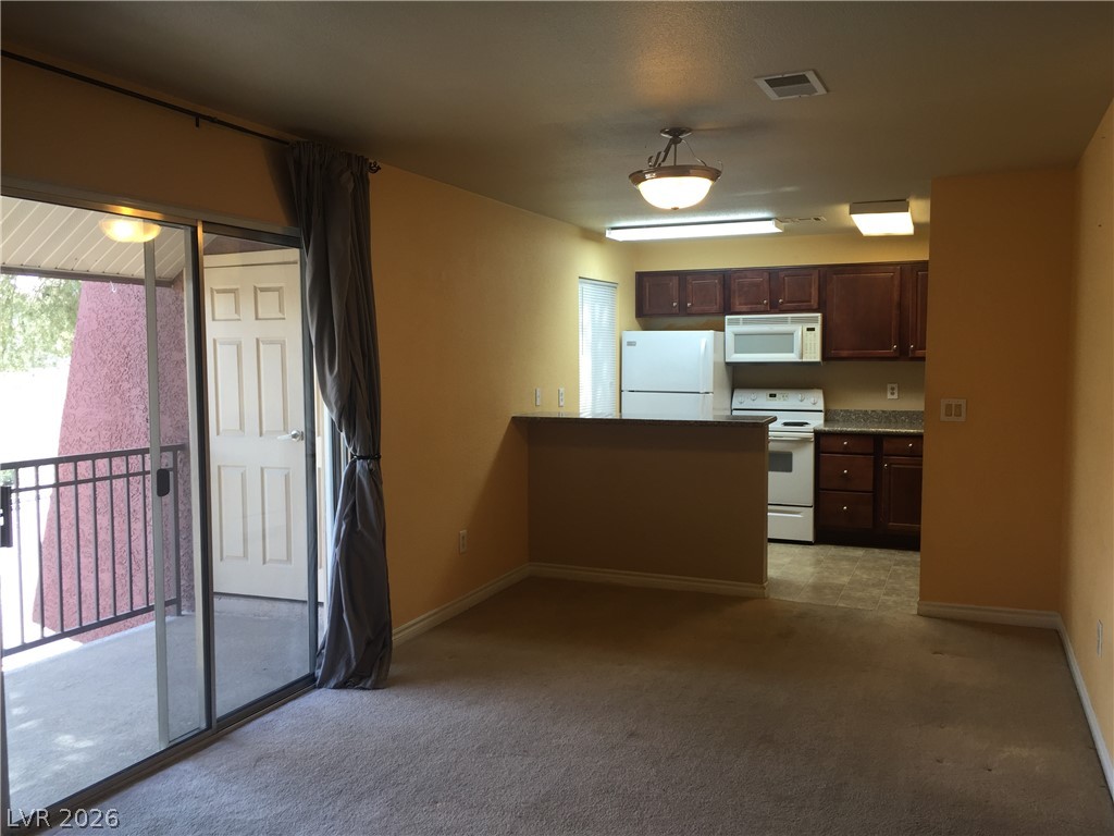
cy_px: 418
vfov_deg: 48.2
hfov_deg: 61.7
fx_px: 933
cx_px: 557
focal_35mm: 29
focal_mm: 4.15
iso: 40
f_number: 2.2
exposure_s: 1/60
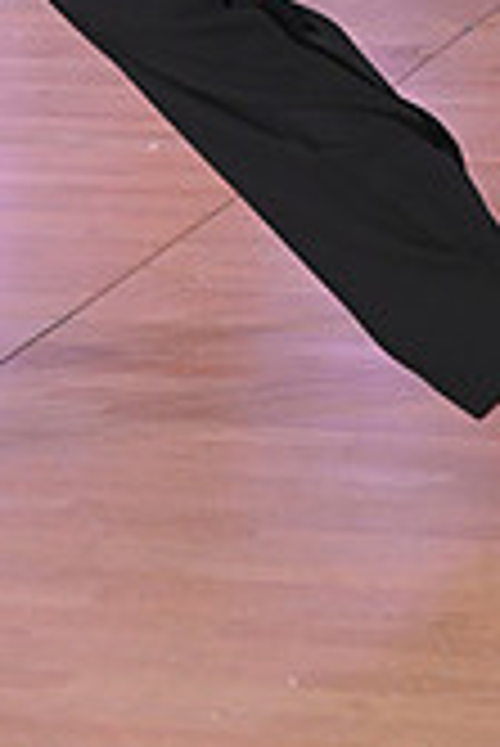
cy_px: -518
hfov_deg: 6.3
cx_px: -106
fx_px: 4511
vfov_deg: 9.1
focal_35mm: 217
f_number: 5
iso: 2000
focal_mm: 62
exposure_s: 1/200
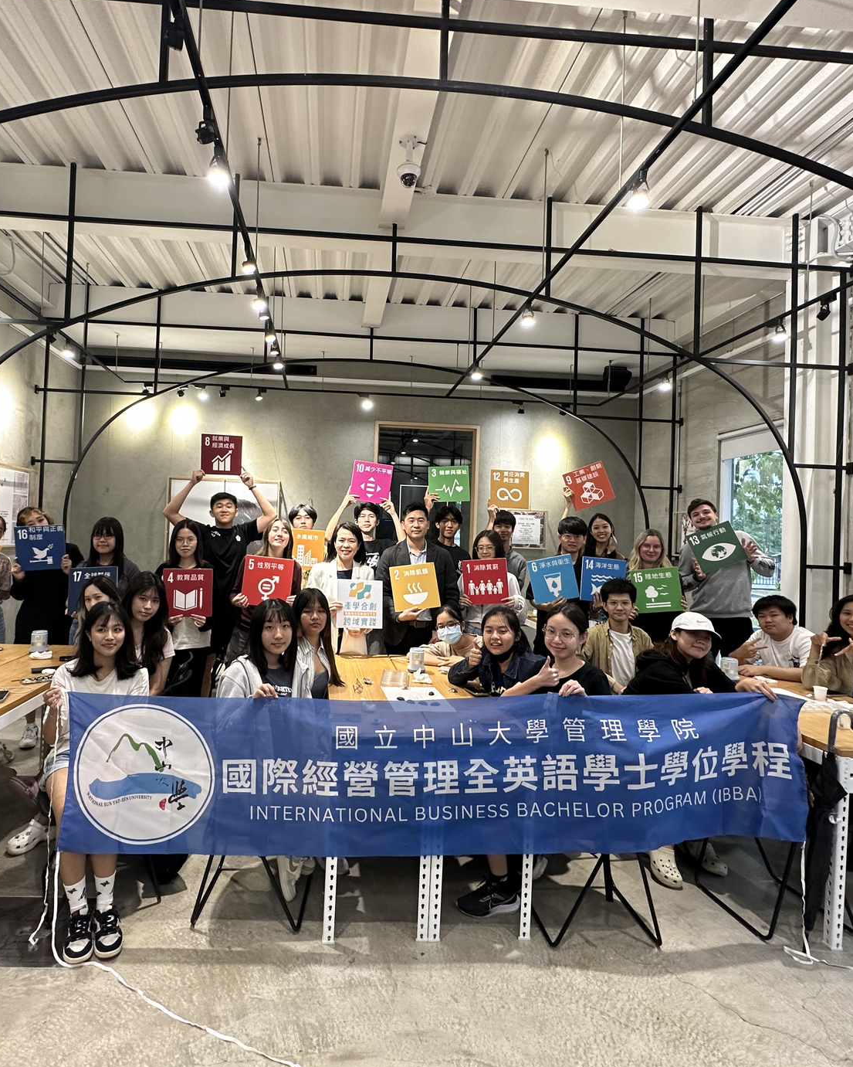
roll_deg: -2.2
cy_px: 521
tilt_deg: +0.4
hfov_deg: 70.4
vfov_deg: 83.3
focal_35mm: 19
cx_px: 361
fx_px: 600
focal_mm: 2.22
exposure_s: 1/60
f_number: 2.2
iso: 200
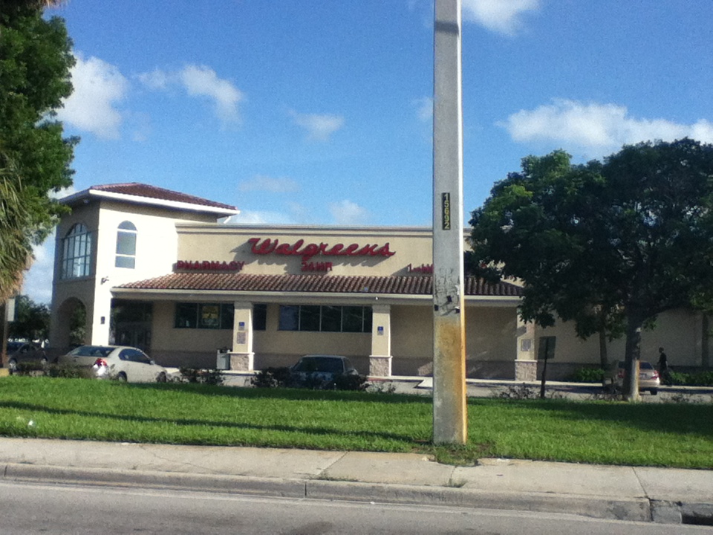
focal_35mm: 32
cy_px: 268
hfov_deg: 56.8
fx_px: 659
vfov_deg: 44.2
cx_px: 356
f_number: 2.4
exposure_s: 1/1127
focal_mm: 3.85
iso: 80
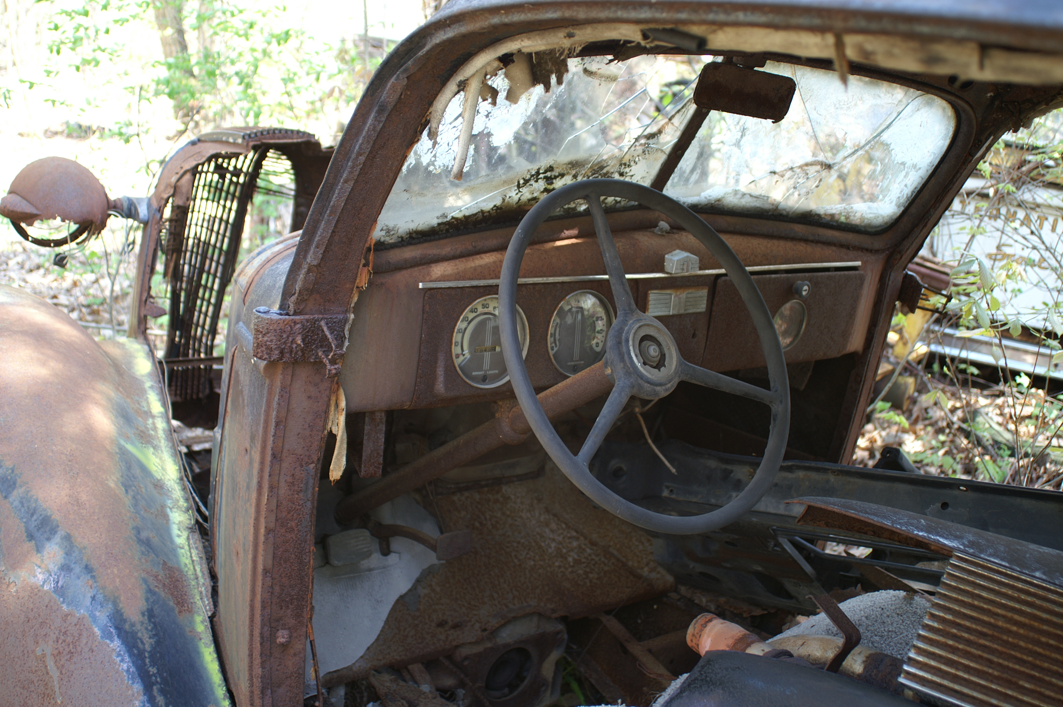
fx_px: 1239
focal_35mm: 42
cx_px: 532
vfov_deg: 31.8
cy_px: 354
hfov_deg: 46.4
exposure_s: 1/60
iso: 125
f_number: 3.5
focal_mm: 28
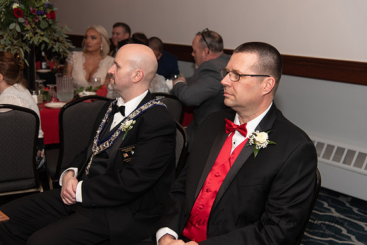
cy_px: 122
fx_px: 510
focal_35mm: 50
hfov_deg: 39.6
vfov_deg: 27.0
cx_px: 184
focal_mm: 50
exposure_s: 1/200
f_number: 4
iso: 800
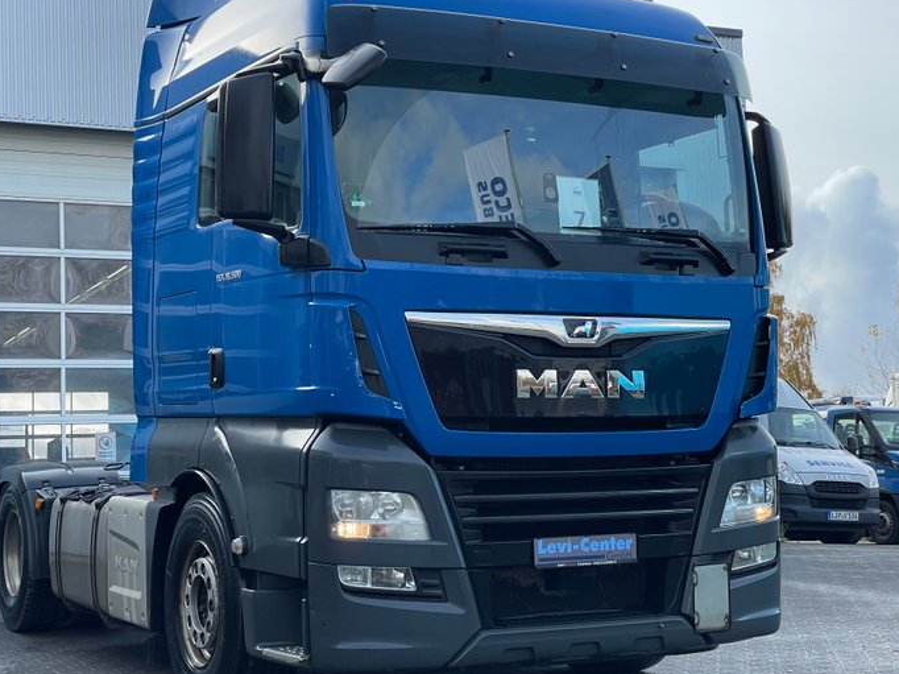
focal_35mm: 61
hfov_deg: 31.7
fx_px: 1584
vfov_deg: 24.0
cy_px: 328
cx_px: 447
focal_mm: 6
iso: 25
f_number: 2
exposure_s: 1/361
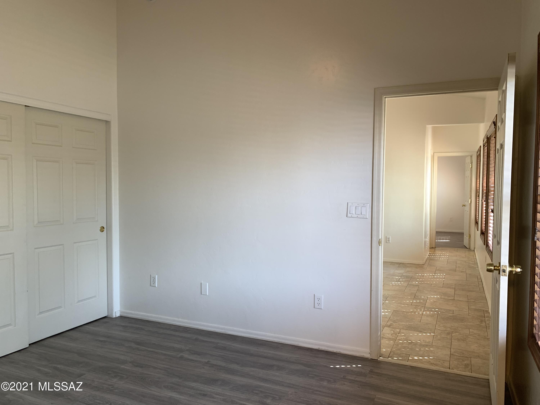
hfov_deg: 67.3
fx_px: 406
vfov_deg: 53.1
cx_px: 270
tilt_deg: -3.5
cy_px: 202
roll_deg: +0.4
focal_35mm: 26
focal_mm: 4.25
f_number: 1.8
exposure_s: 1/60
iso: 100
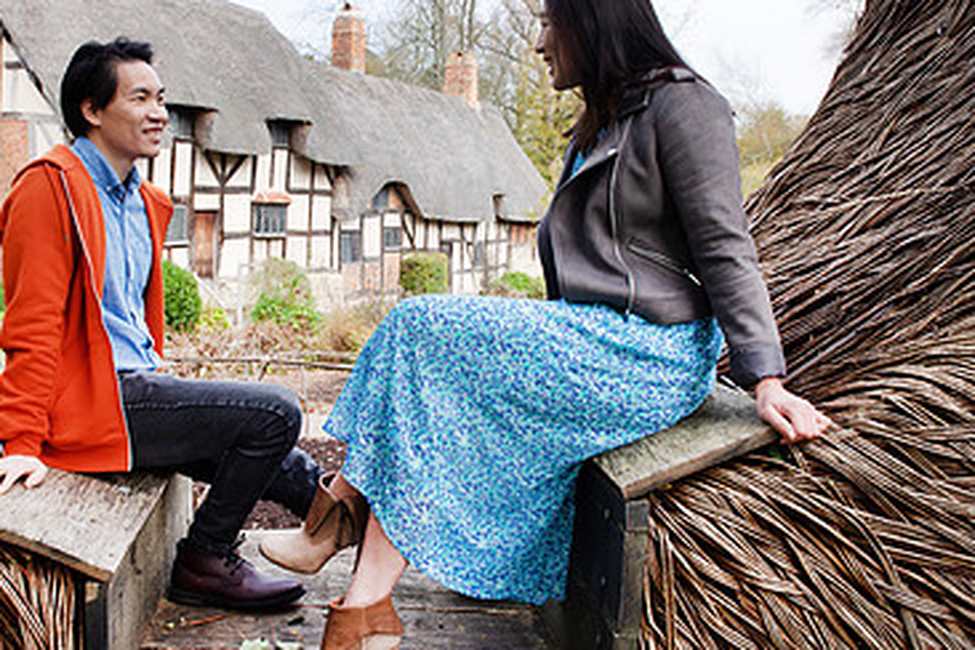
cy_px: 321
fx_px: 1029
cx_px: 373
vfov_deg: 35.1
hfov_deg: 50.3
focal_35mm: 38
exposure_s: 1/200
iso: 320
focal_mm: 24
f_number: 5
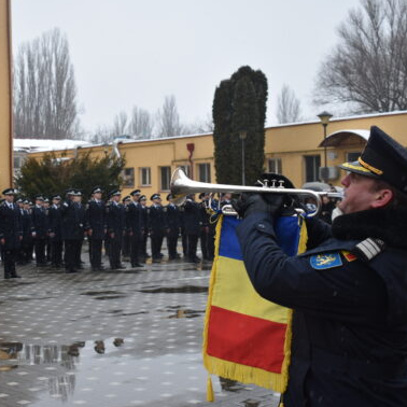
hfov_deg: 27.2
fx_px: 834
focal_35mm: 63
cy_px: 201
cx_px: 122
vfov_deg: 27.4
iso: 220
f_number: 5.6
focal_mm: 31
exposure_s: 1/250
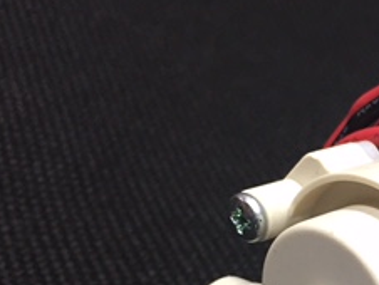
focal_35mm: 82
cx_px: 522
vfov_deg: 17.3
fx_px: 899
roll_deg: -3.9
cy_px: 332
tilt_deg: -31.4
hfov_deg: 21.1
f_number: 2.2
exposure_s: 1/33
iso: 160
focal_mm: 4.15
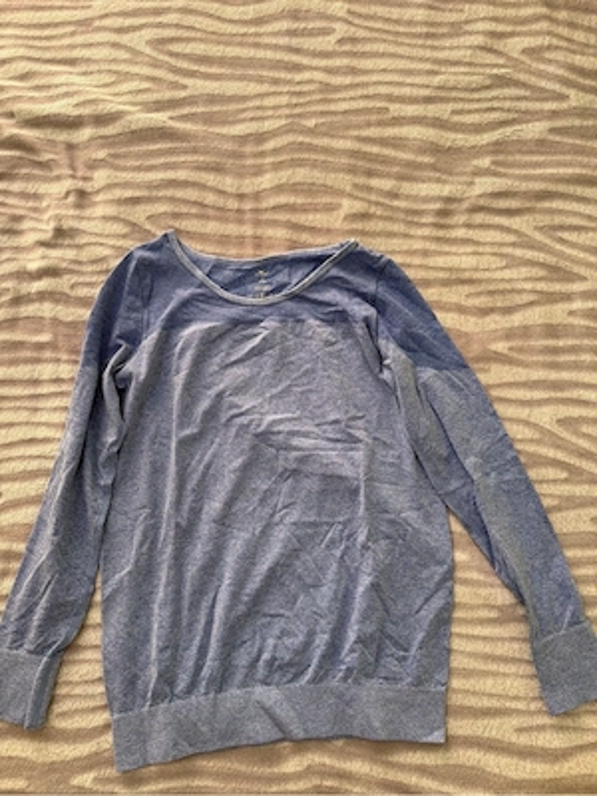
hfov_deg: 56.8
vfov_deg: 71.6
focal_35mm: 24
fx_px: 552
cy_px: 398
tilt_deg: -79.9
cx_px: 298
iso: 200
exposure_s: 1/121
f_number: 1.78
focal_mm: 6.76
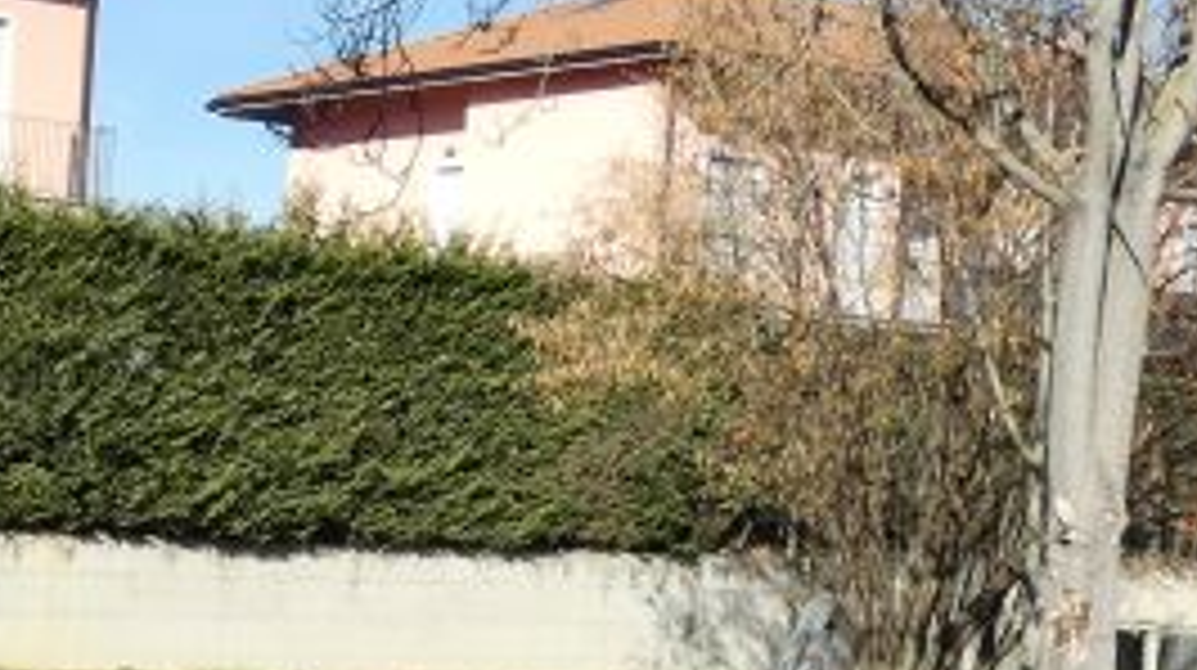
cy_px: 621
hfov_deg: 24.6
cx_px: -22
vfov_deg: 14.5
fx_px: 2600
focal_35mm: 82
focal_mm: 3.6
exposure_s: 1/800
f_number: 3.2
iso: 80
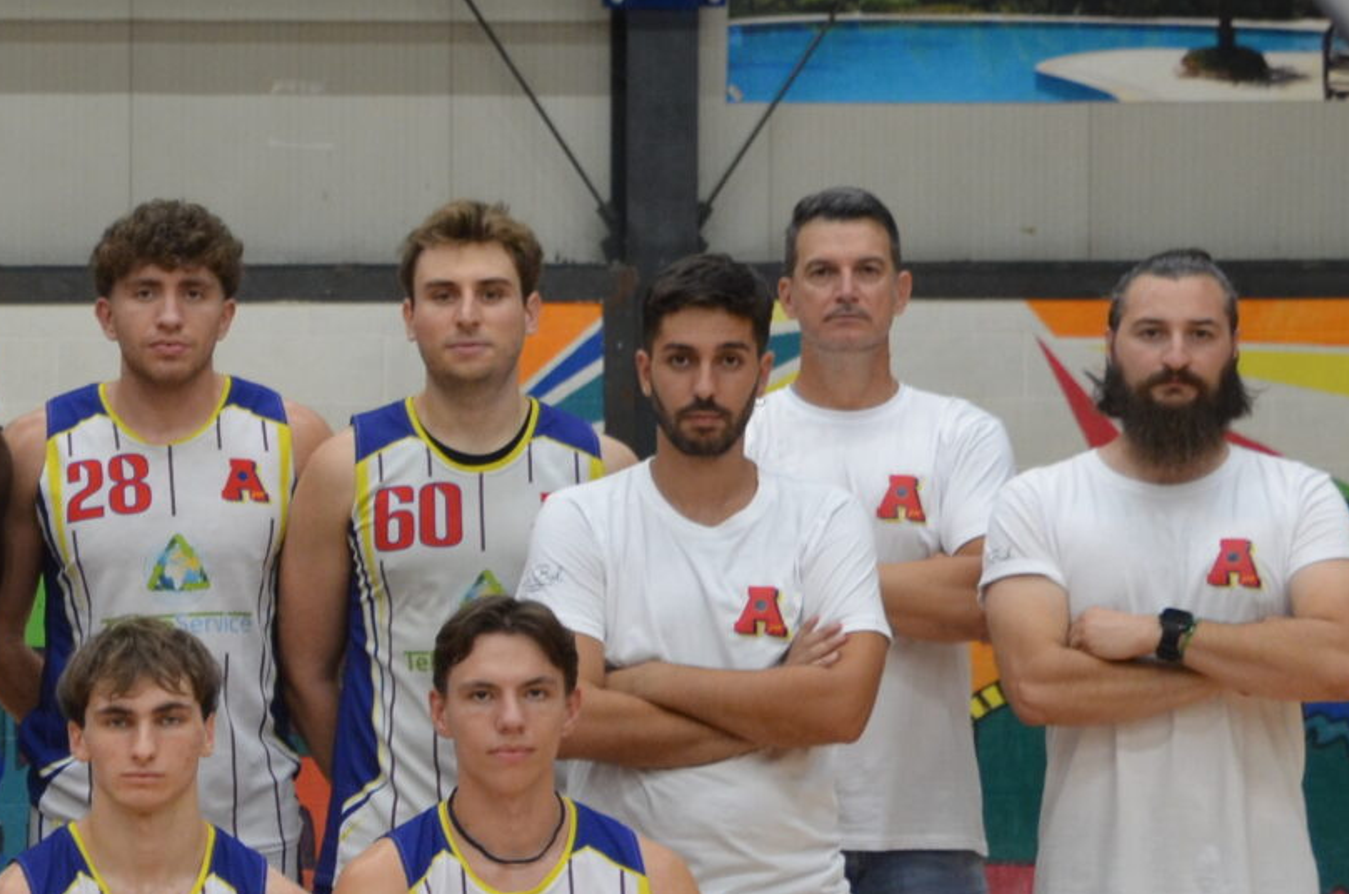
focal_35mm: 138
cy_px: 597
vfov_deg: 9.9
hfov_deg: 14.2
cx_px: -502
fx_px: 5145
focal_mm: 29
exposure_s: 1/60
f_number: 4
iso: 640
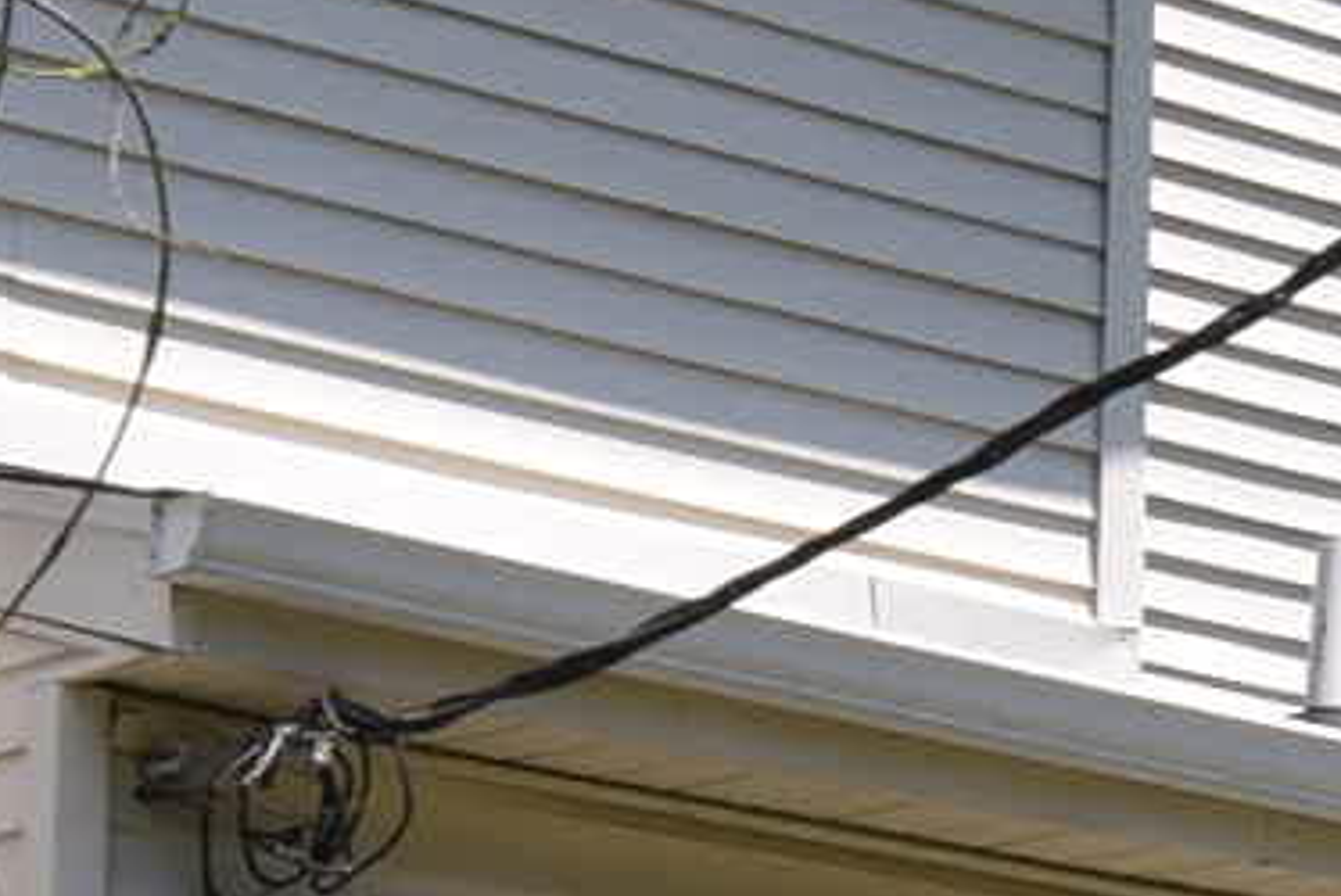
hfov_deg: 12.2
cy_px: 1616
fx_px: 6263
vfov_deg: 7.9
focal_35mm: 168
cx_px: 868
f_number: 8
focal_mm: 14
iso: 200
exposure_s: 1/250
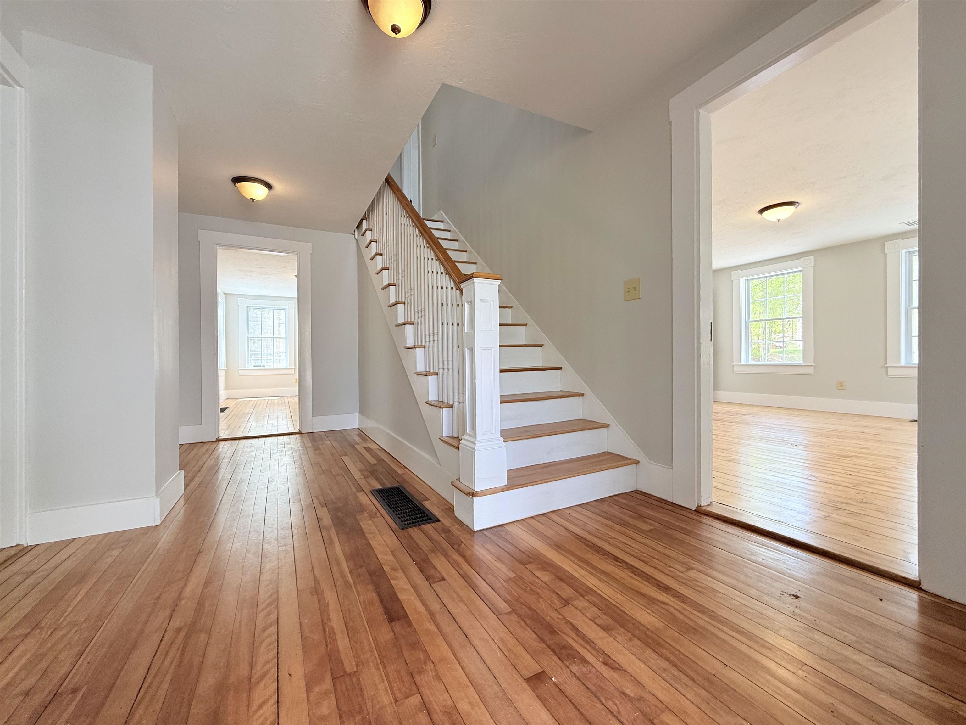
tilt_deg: -0.2
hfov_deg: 102.1
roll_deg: +0.4
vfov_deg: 85.7
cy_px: 362
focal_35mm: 14
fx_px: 391
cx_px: 483
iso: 100
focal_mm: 2.22
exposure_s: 1/99
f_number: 2.2
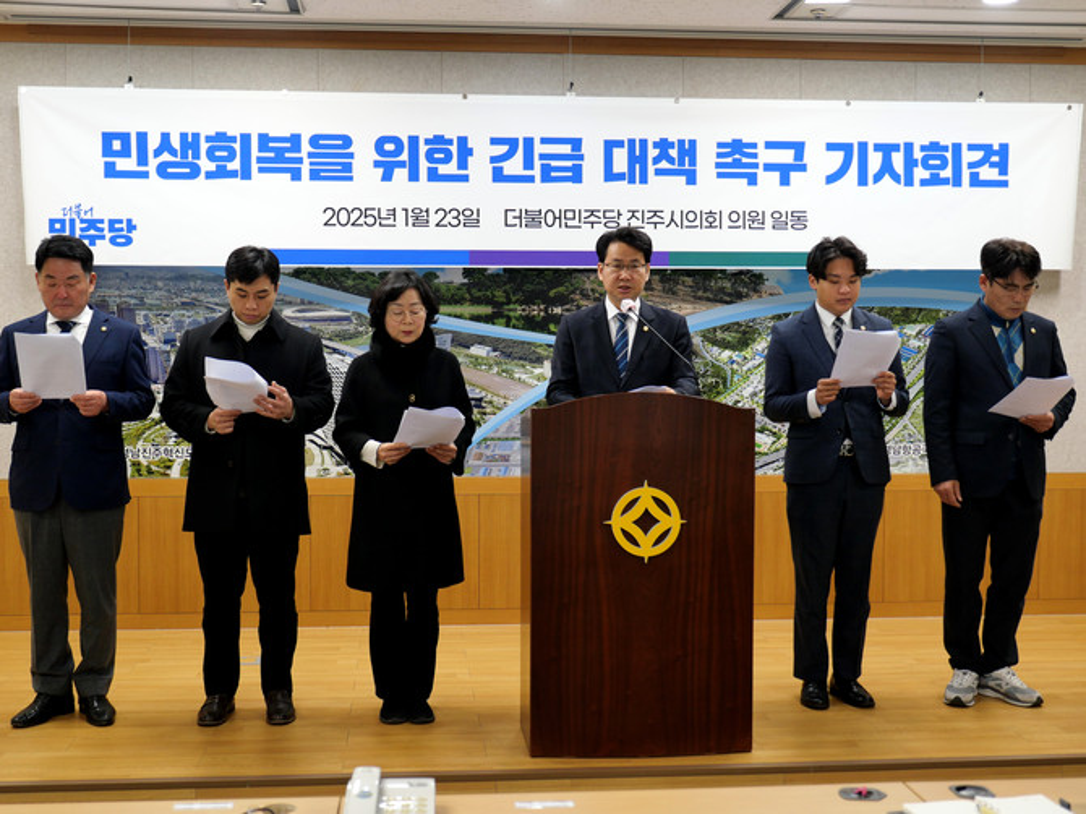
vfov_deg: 31.5
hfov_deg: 41.3
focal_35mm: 46
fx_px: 1443
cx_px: 543
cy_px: 407
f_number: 2.8
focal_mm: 23
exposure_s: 1/60
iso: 320
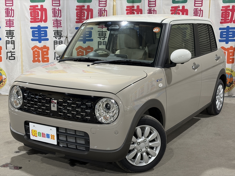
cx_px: 118
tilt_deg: -10.5
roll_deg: +0.8
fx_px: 353
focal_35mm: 52
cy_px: 88
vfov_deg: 28.0
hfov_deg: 36.8
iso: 100
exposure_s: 1/50
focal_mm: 5.96
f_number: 1.6
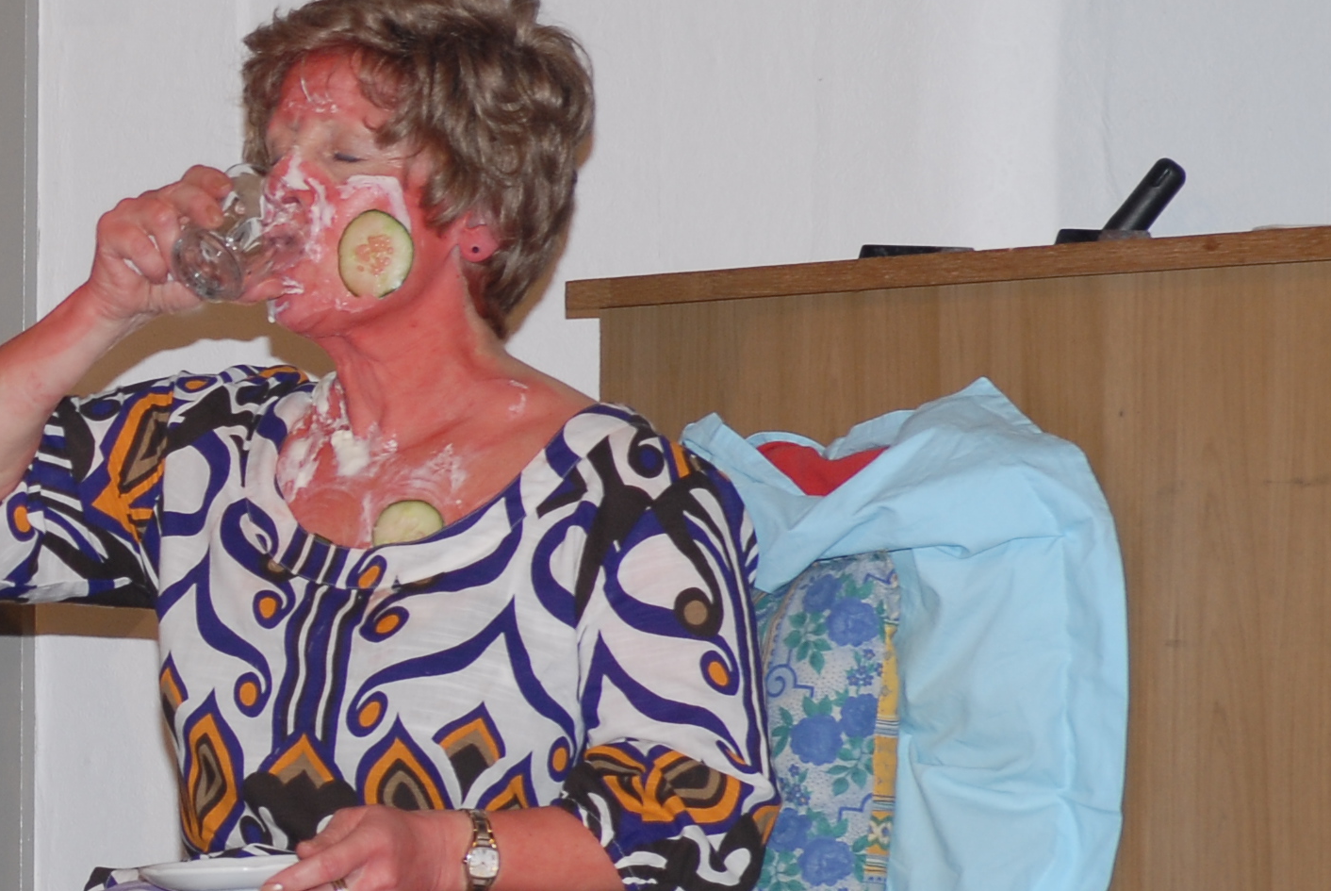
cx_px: -285
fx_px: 10660
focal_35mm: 288
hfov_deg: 7.1
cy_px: 291
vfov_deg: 4.8
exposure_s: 1/60
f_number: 5.6
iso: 200
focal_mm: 70
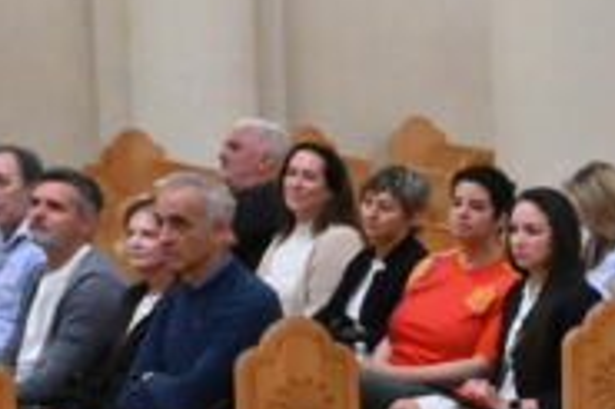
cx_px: 1164
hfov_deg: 11.1
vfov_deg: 8.0
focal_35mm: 170
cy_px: 522
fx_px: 2904
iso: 2000
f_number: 5
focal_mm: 20.5
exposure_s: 1/60
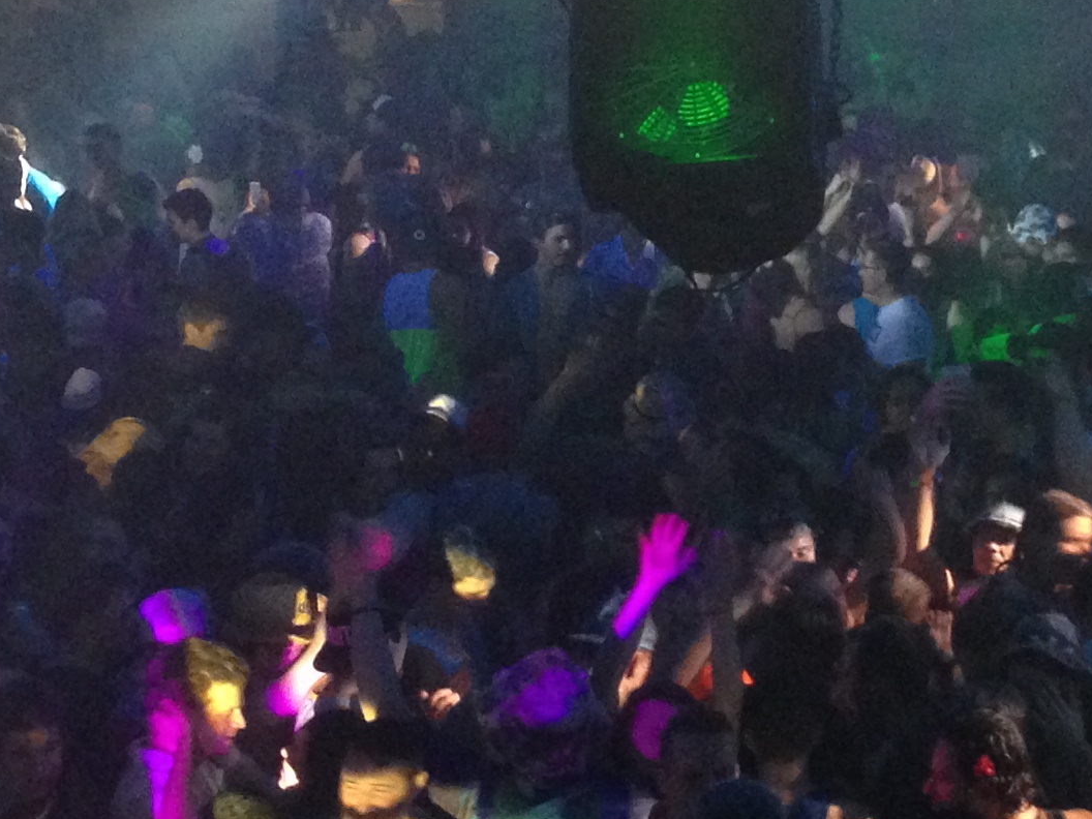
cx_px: 1037
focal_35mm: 102
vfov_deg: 14.5
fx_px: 3218
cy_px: 325
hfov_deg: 18.8
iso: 400
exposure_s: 1/17
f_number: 2.4
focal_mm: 4.12
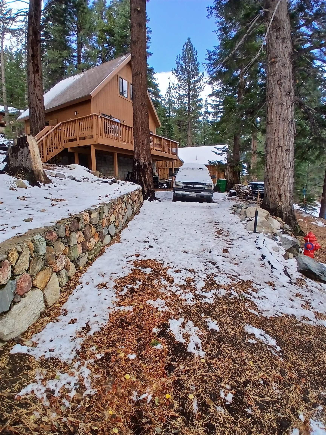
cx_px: 163
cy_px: 218
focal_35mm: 17
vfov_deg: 91.0
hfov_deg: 74.7
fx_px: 213
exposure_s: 1/291
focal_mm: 1.4
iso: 50
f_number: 2.2
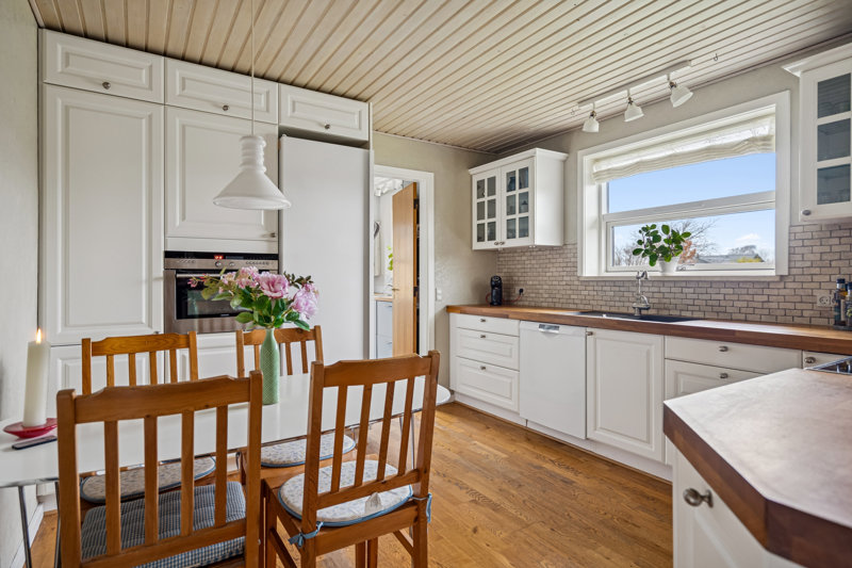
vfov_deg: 64.5
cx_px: 426
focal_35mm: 19
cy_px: 284
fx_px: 450
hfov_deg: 86.9
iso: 400
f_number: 4
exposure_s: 1/10
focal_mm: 19
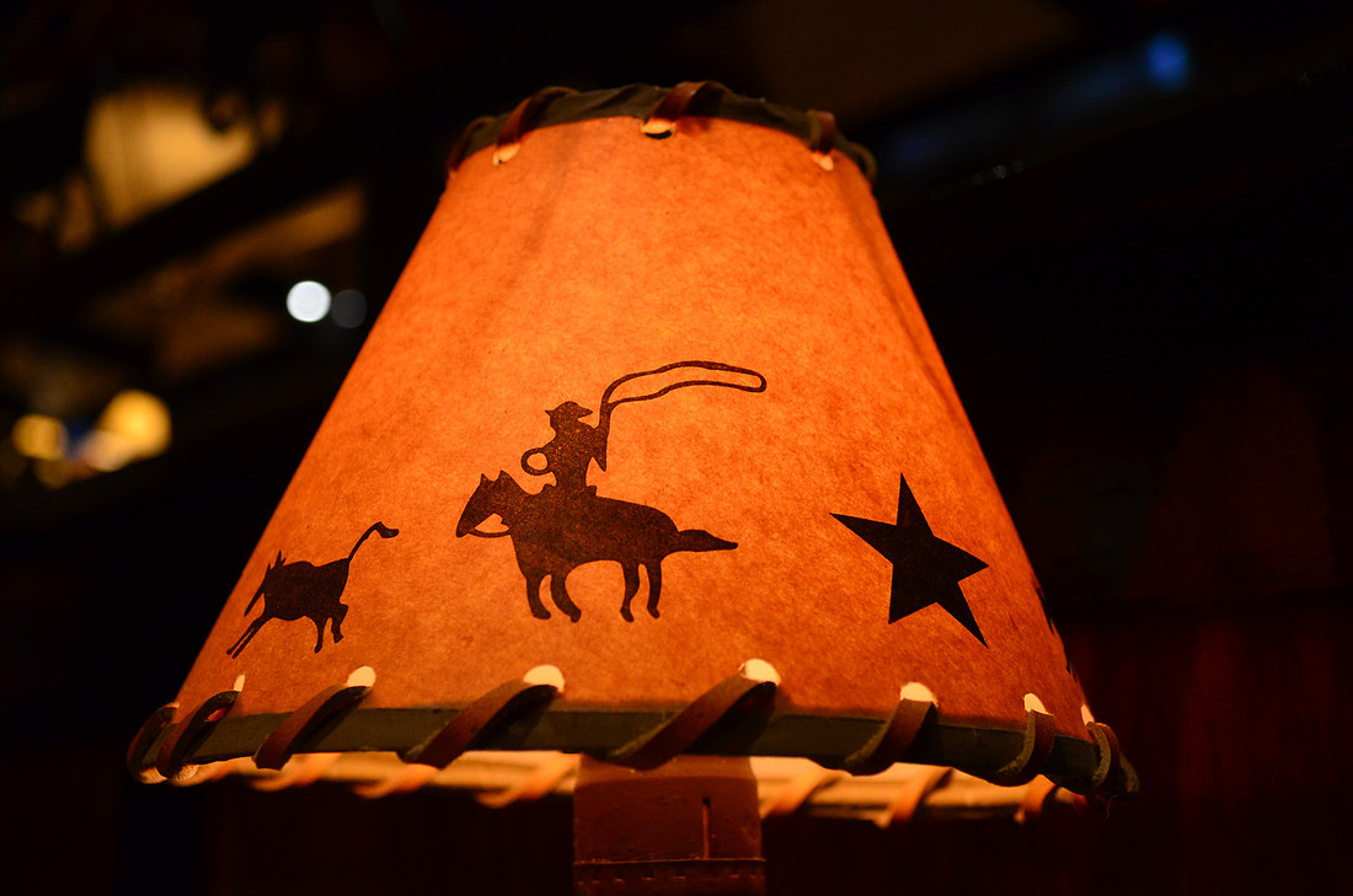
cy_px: 448
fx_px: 2026
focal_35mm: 54
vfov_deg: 25.0
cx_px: 676
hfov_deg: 36.9
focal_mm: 36
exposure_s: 1/60
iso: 1250
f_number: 5
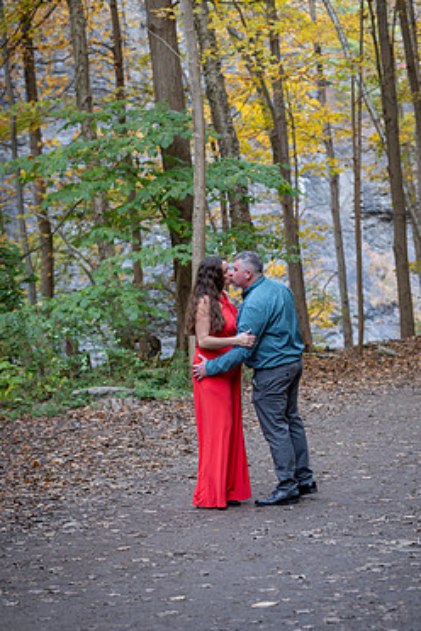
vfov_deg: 16.9
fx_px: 2122
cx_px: 247
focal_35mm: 121
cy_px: 254
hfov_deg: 11.3
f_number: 4.5
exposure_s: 1/100
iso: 640
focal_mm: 100
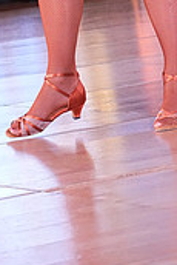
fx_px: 1965
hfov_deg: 5.1
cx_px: -67
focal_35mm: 267
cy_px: -132
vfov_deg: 7.6
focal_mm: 79
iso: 8000
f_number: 5.6
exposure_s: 1/400
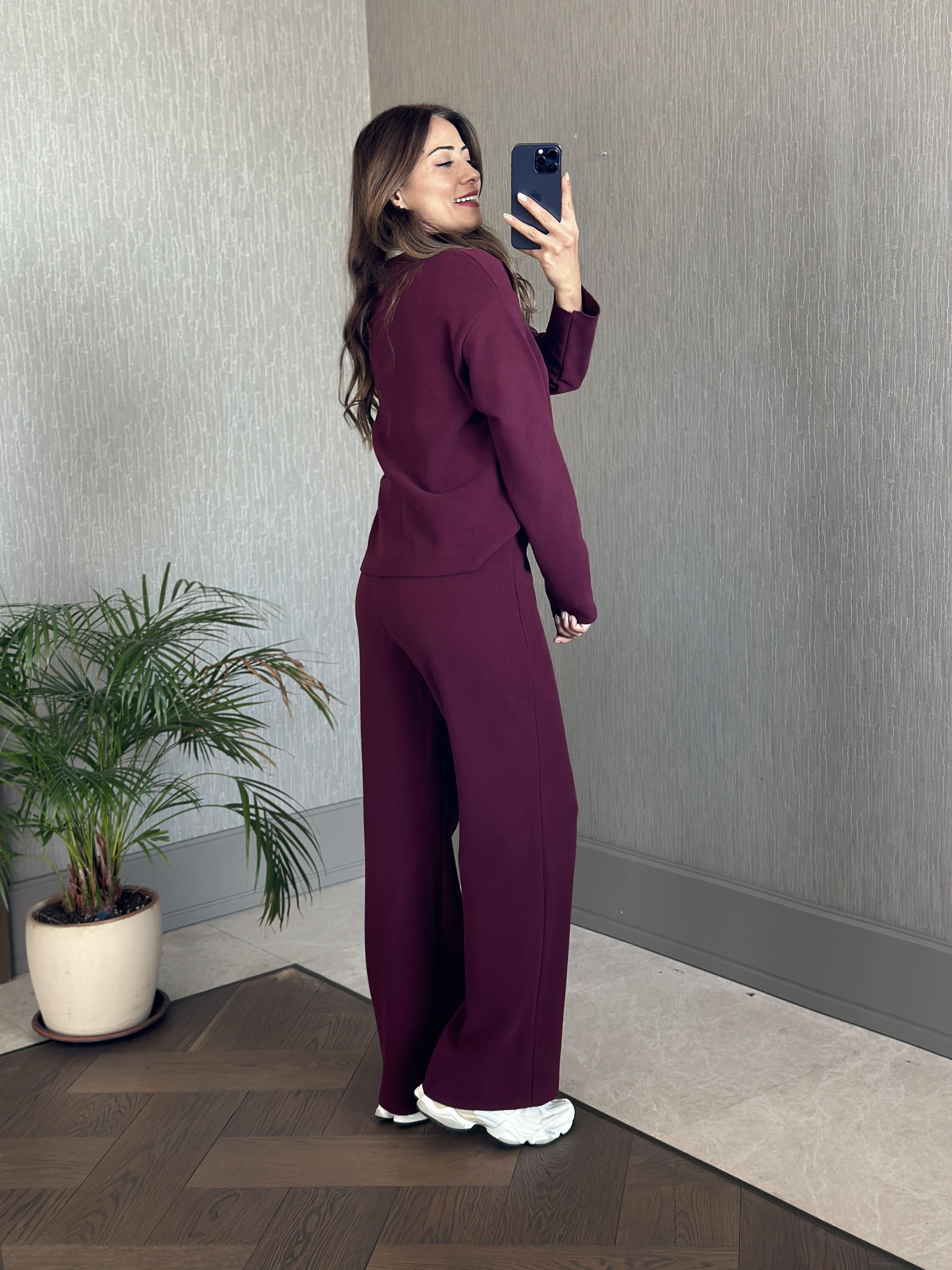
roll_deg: +3.2
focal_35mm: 48
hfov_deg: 30.3
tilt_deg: -19.0
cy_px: 635
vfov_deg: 39.7
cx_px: 476
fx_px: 1760
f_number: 1.78
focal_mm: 6.86
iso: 125
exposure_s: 1/97
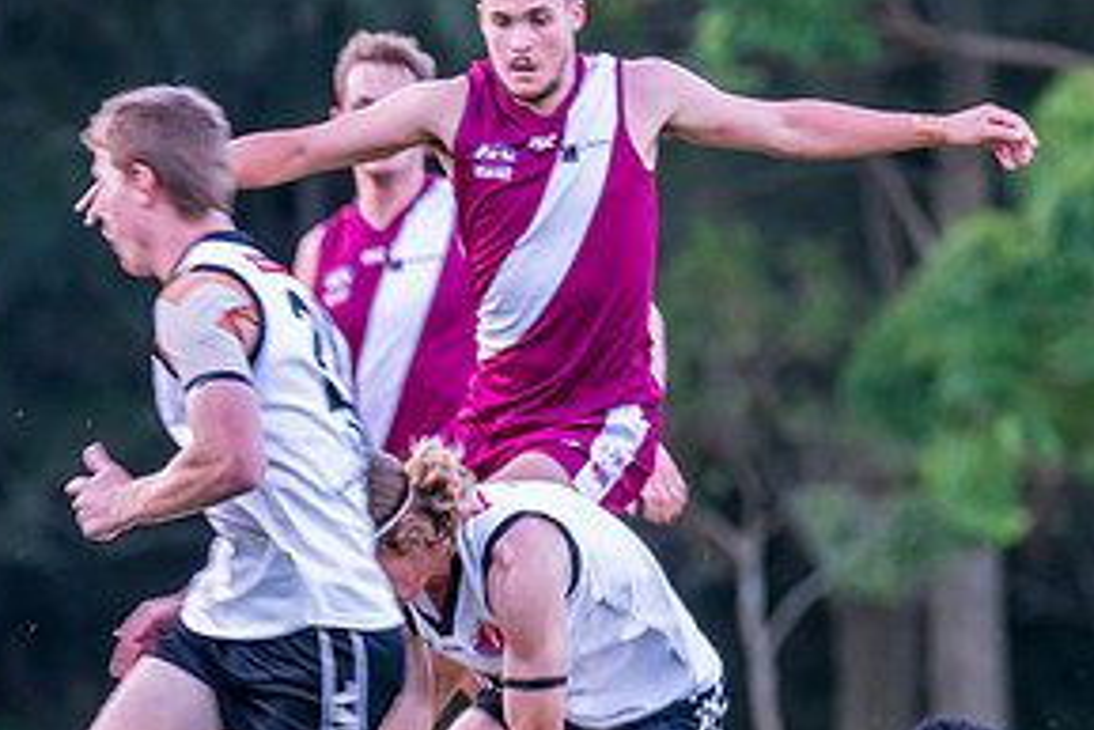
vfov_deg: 1.9
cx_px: 410
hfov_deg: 2.9
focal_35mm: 706
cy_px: 686
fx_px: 21464
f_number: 5.6
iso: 1600
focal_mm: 320
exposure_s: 1/200
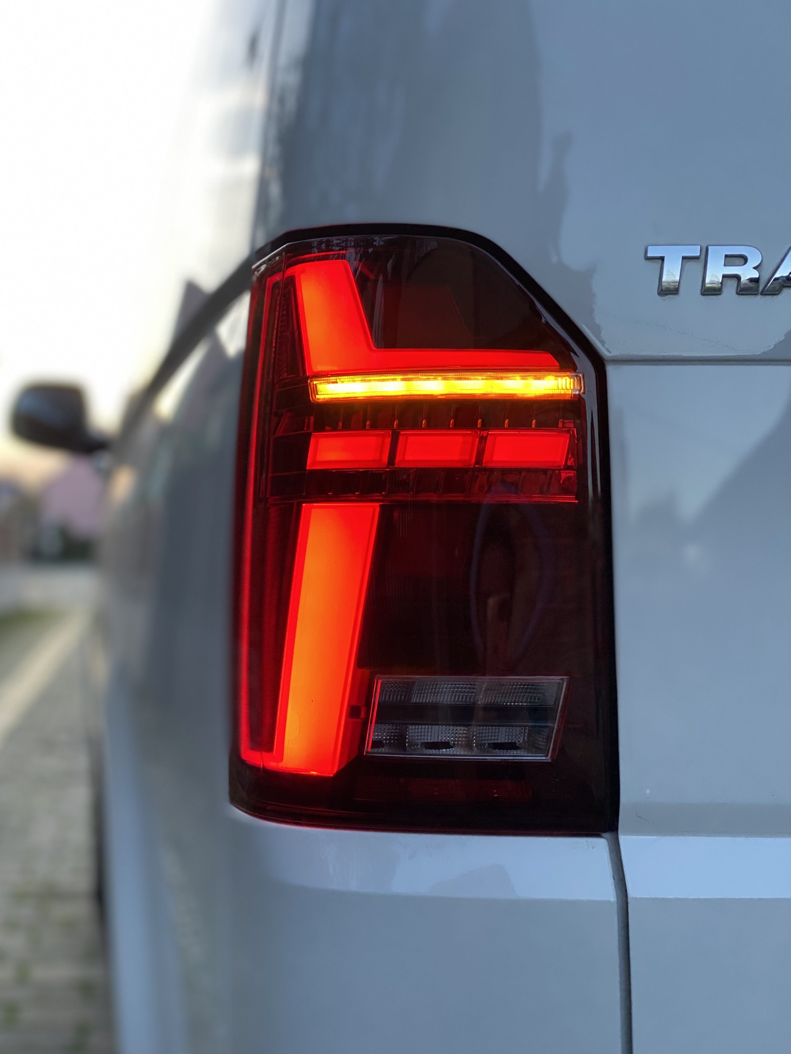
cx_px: 396
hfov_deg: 28.0
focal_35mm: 52
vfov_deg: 36.8
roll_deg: +2.3
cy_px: 527
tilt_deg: +1.2
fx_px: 1584
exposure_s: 1/122
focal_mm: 6
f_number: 2
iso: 100
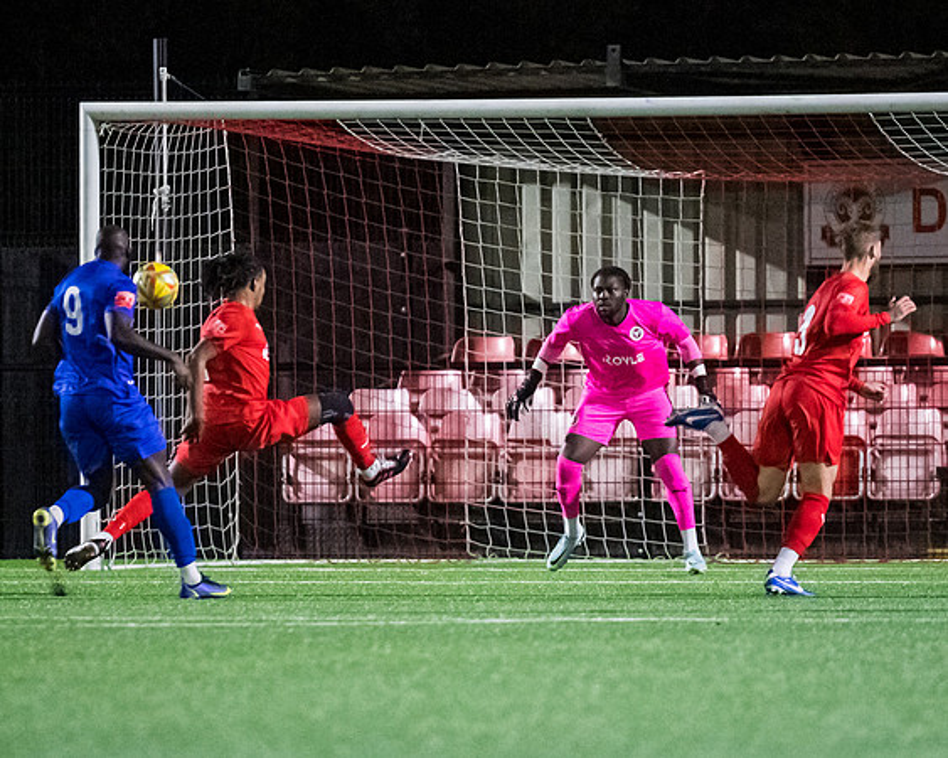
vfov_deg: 2.8
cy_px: 381
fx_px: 15734
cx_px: 544
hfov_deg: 3.5
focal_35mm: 561
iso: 8000
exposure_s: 1/1000
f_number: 2.8
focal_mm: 300
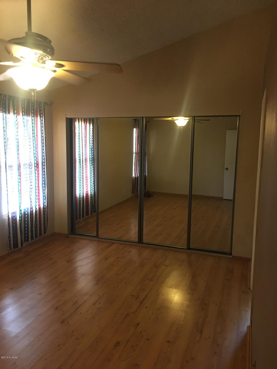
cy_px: 184
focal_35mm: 29
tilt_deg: -5.9
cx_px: 138
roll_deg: -1.5
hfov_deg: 48.2
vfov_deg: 61.7
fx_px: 309
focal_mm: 4.15
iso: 100
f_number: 2.2
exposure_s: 1/17
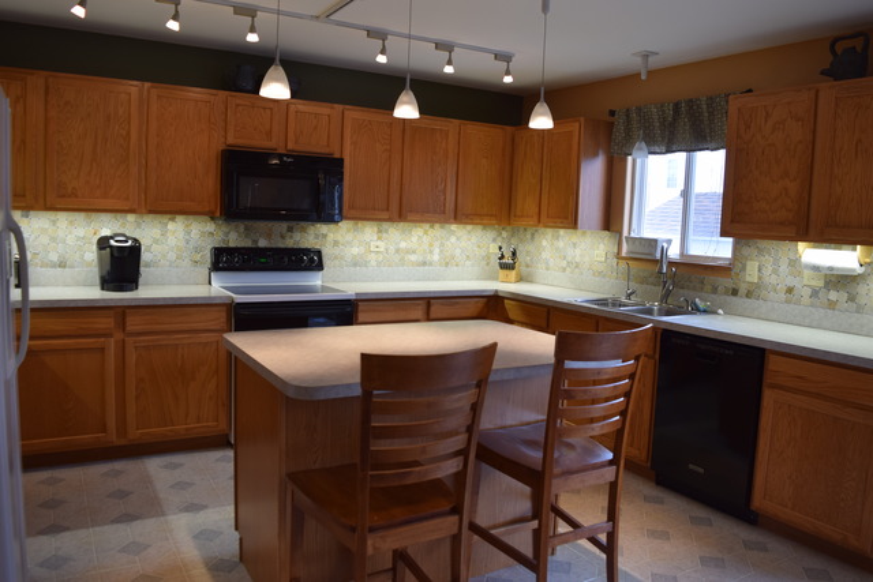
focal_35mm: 27
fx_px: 655
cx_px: 436
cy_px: 291
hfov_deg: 67.4
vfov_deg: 48.0
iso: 400
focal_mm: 18
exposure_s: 1/100
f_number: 5
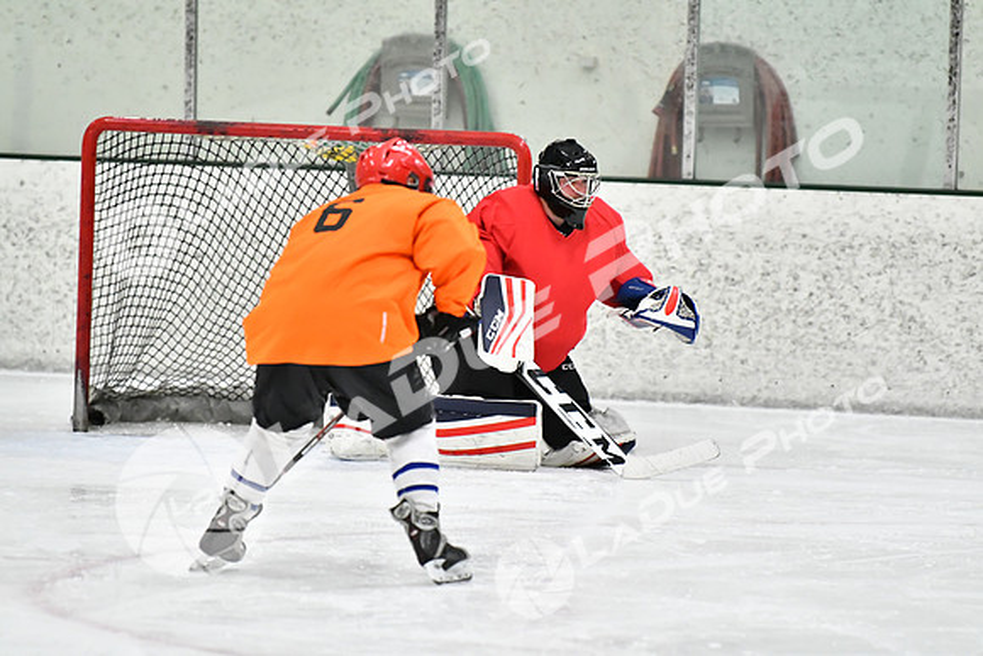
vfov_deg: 4.8
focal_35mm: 285
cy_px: 328
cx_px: 492
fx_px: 7784
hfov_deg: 7.2
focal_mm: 190
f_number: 2.8
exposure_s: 1/1250
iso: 5000
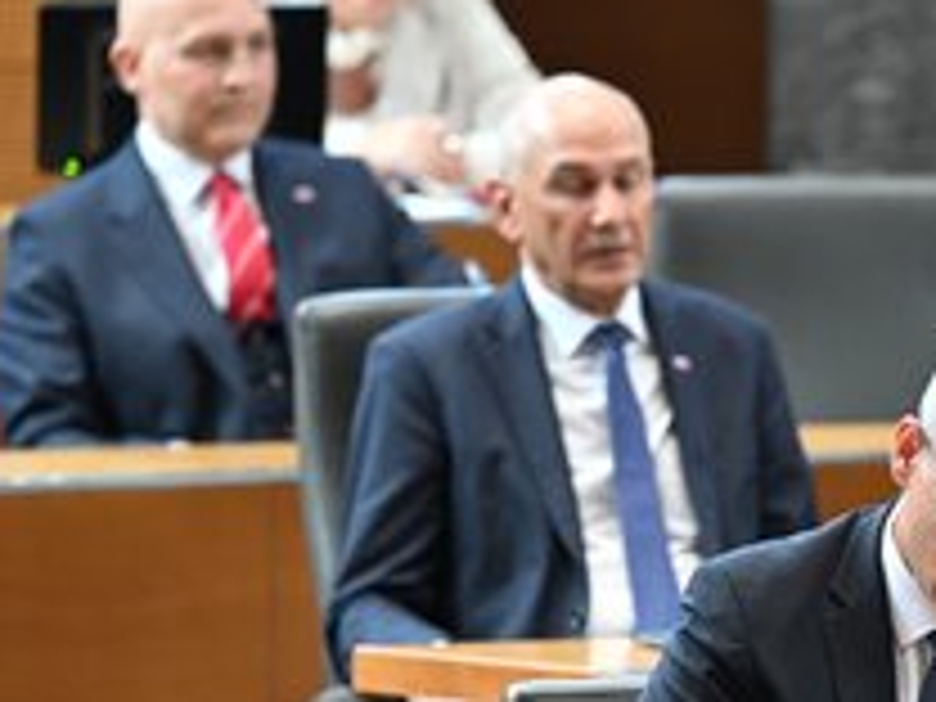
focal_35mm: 462
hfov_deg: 4.3
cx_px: 1012
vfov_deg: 3.2
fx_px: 12492
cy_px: 637
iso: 2000
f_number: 4
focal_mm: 200
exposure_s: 1/200
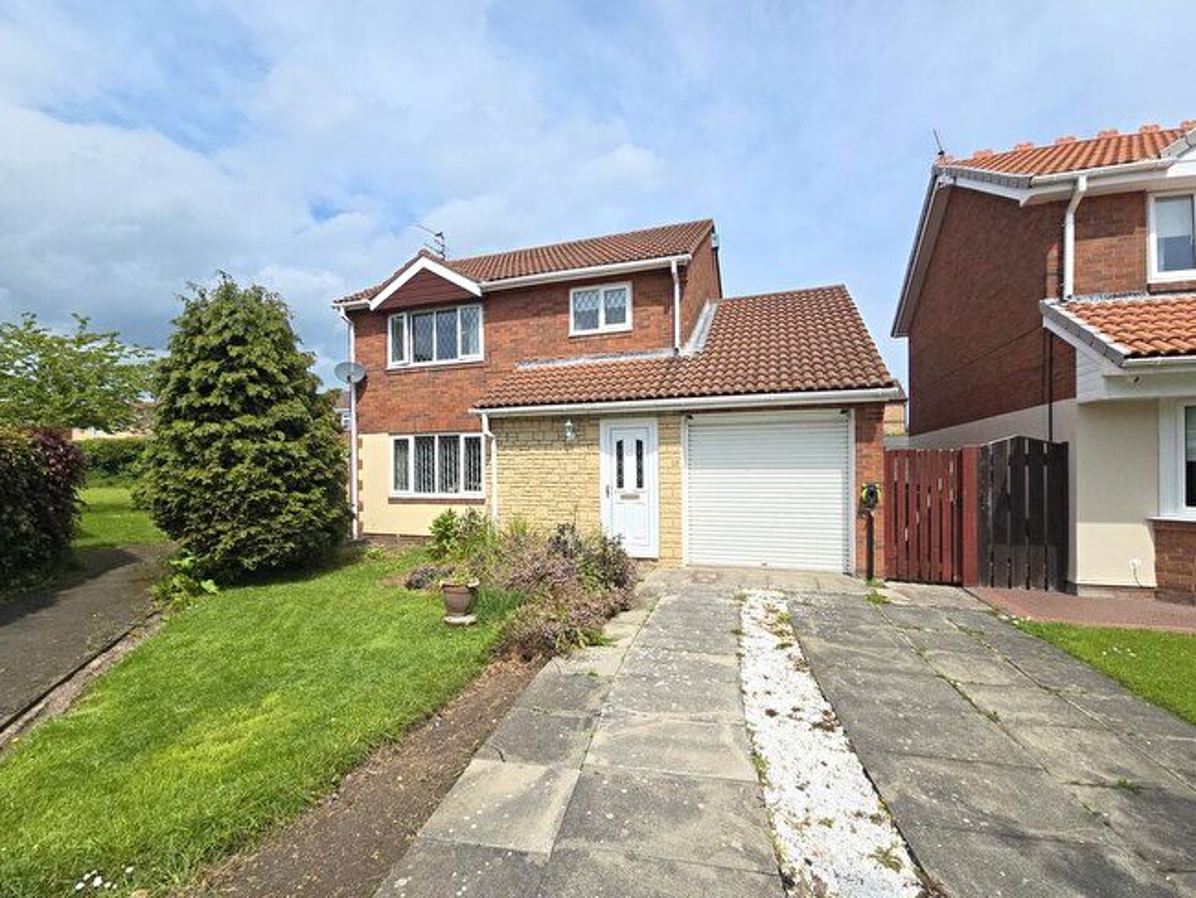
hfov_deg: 102.0
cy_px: 479
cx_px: 594
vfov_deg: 85.6
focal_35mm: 14
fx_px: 484
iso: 50
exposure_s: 1/2140
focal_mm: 2.2
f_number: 2.2
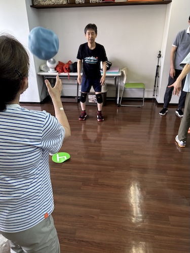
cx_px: 95
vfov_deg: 67.3
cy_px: 126
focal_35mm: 26
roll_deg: +2.0
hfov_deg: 53.1
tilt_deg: -27.0
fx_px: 190
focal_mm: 5.7
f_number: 1.5
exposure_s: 1/100
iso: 50
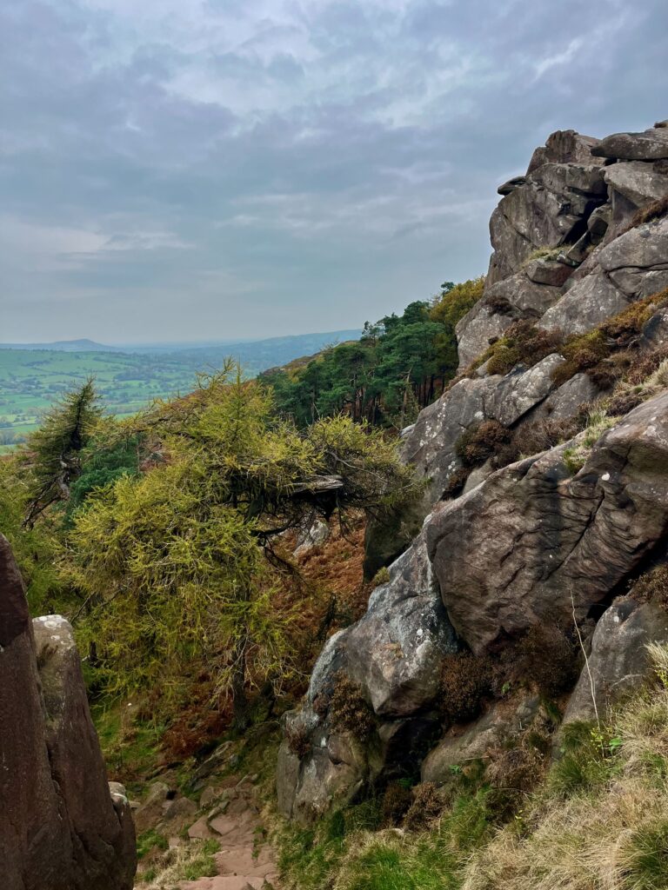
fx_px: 669
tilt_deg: -10.3
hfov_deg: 53.1
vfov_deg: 67.3
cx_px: 334
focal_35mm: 26
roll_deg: +0.4
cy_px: 445
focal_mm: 5.1
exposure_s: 1/1441
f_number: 1.6
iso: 50
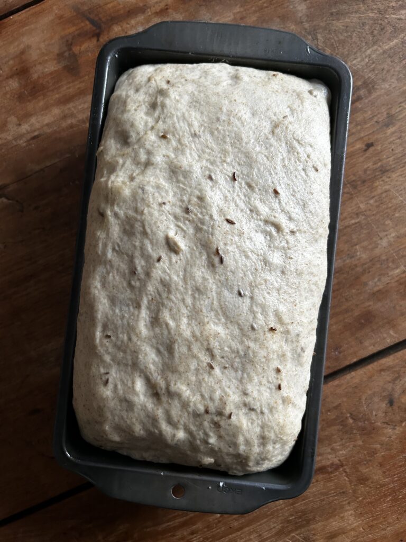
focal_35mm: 26
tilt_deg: -87.9
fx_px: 407
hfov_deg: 53.1
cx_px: 203
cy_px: 271
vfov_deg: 67.3
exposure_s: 1/60
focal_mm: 5.7
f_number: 1.5
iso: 250
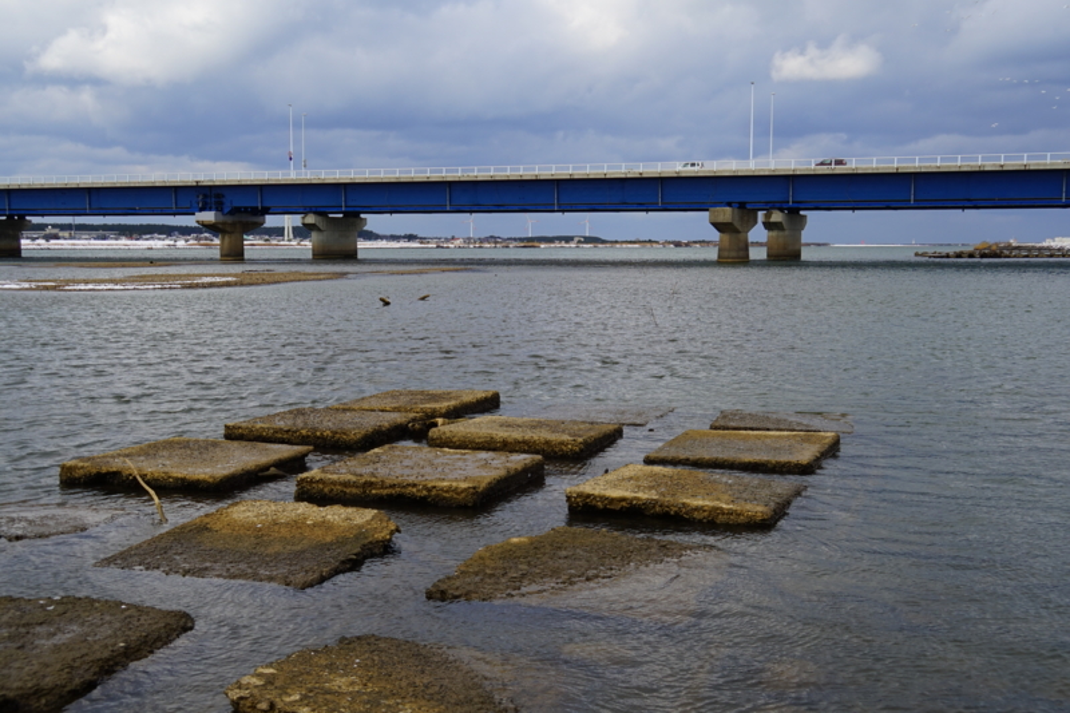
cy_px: 356
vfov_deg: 34.2
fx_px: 1159
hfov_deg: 49.6
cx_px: 535
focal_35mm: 39
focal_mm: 26
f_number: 6.3
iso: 100
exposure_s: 1/320
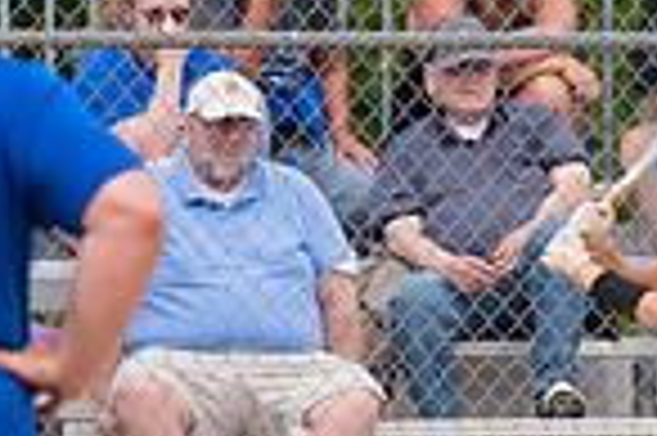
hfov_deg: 1.7
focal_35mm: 1193
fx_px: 21748
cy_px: 261
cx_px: 774
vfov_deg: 1.1
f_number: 5.6
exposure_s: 1/1600
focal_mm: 200
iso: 320
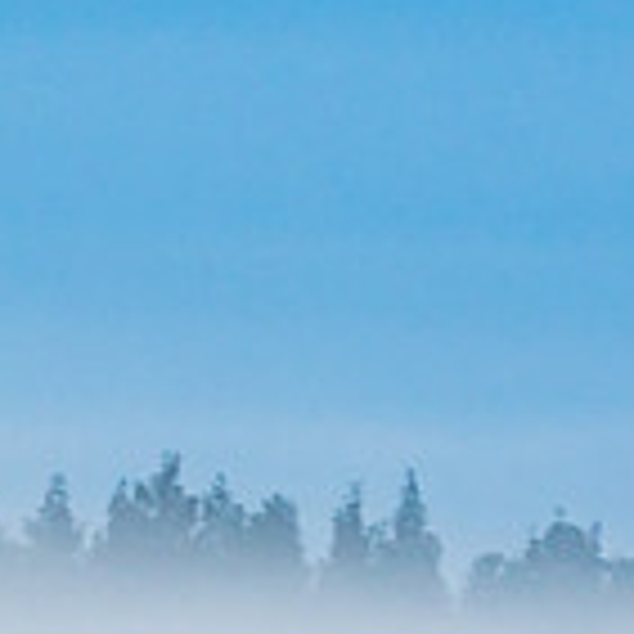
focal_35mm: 762
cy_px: 215
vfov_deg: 2.3
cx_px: -398
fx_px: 15790
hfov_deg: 2.3
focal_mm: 200
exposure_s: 1/250
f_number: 5.6
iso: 1000
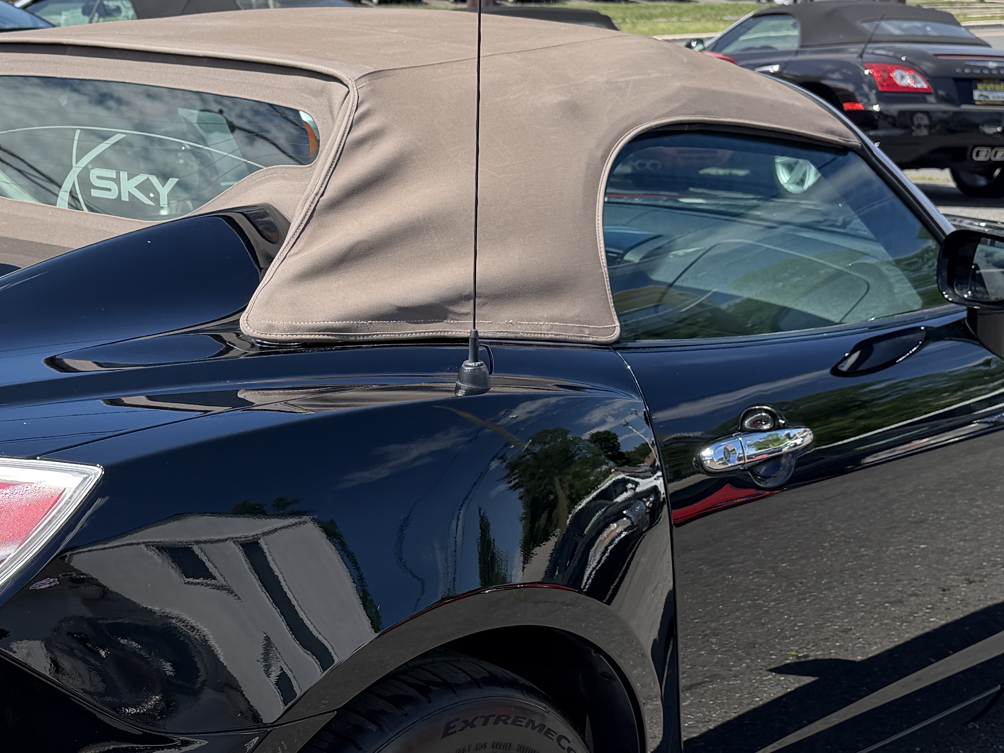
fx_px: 1770
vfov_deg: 23.8
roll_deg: -0.4
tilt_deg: -19.0
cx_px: 232
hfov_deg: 31.0
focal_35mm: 61
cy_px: 566
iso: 80
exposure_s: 1/2169
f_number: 1.78
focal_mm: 6.76
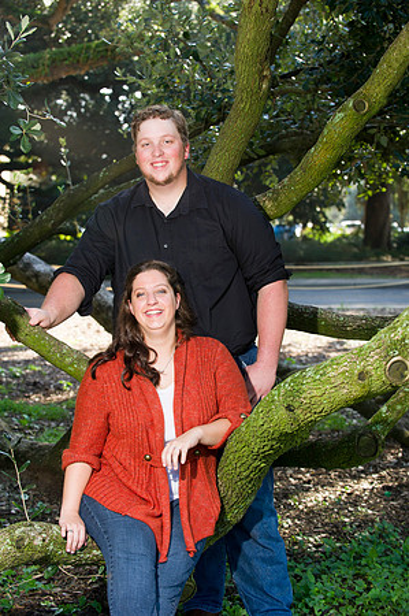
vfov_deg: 27.0
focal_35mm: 75
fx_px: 1281
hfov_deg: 18.1
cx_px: 204
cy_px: 308
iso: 320
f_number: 4.5
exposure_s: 1/160
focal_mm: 75
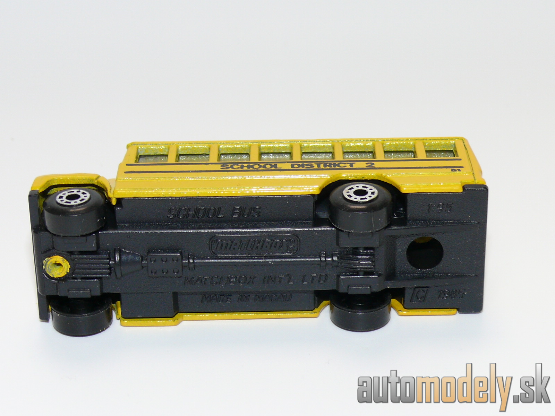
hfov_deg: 20.2
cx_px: 278
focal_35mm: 97
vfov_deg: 15.2
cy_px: 208
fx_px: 1555
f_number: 4
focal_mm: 13.1
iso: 100
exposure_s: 1/30
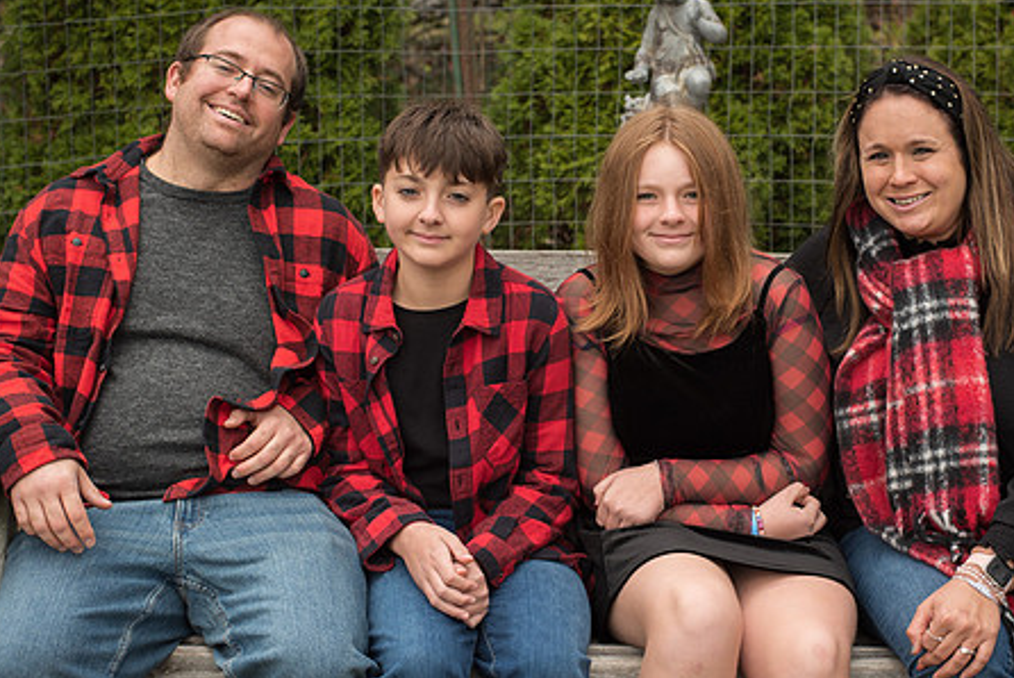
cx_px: 573
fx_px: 1832
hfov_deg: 30.9
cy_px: 356
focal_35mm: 65
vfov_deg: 21.0
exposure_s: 1/160
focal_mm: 50
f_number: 4.5
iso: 100
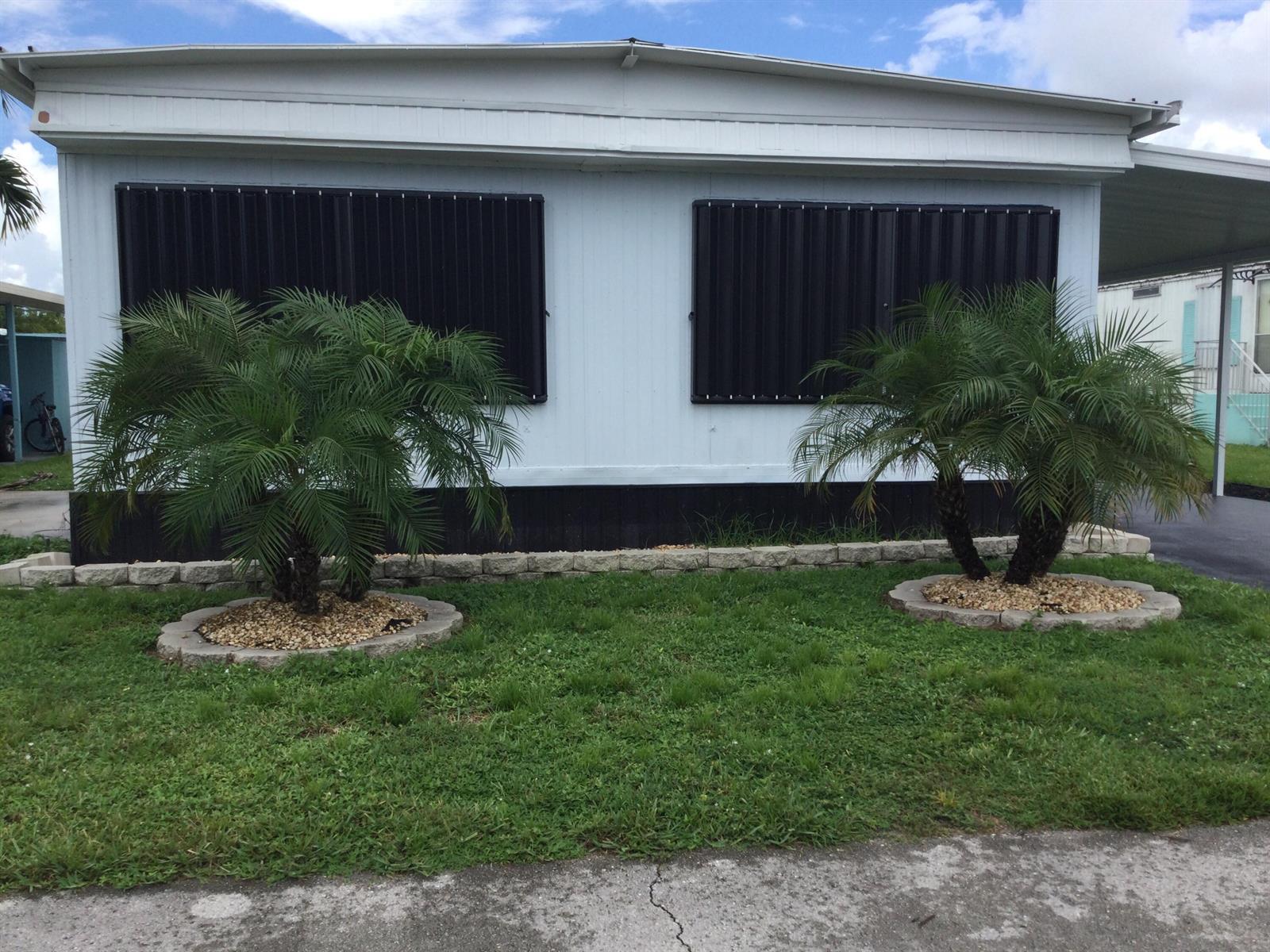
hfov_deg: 58.4
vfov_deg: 45.4
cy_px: 476
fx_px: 1137
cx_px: 635
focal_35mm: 31
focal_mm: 3.3
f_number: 2.4
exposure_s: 1/840
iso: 25
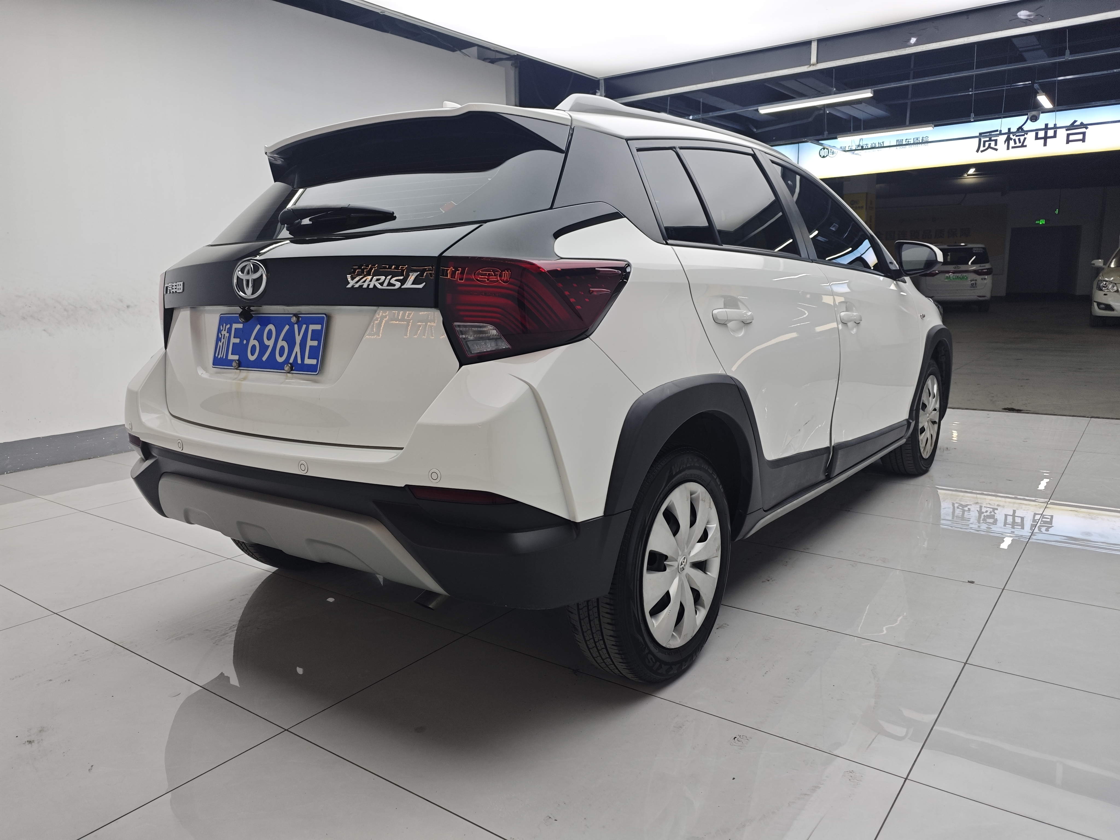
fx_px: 777
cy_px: 420
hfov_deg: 71.6
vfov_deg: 56.8
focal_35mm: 24
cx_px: 560
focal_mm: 5.84
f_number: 1.6
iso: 50
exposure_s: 1/100
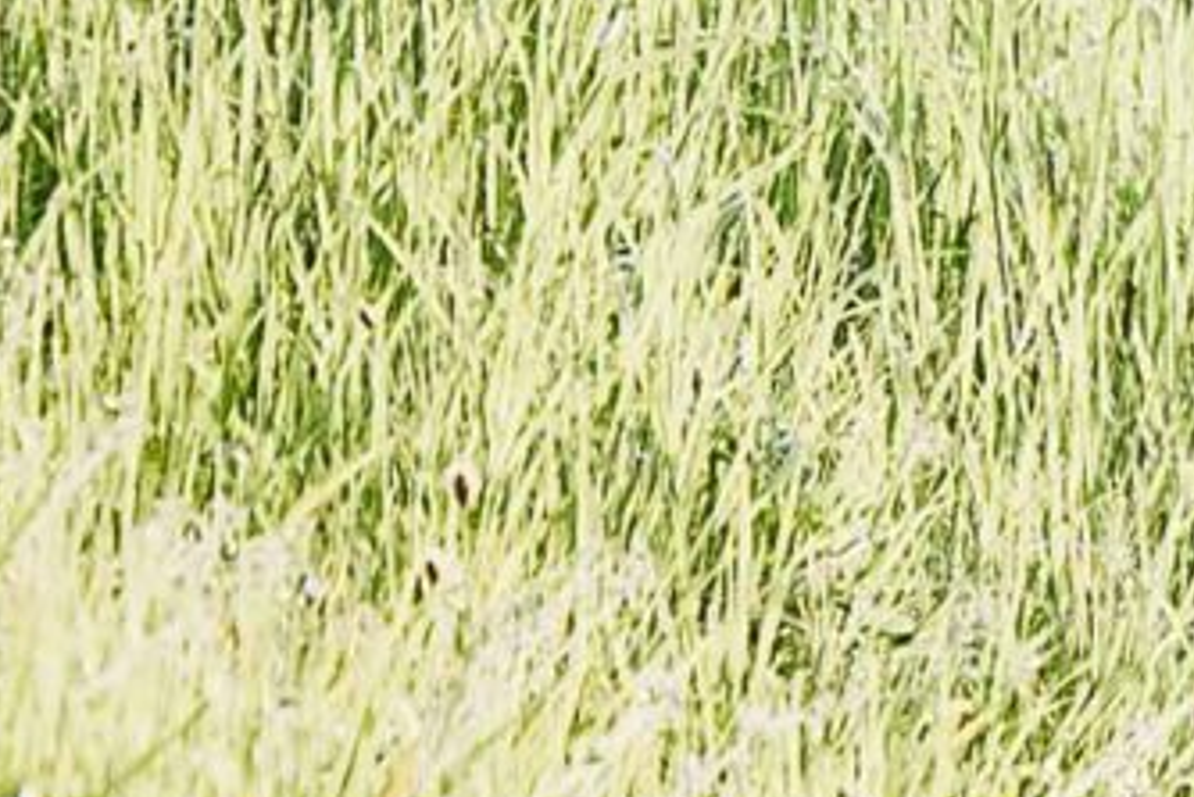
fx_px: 76246
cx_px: 4250
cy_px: -445
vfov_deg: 0.6
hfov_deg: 0.9
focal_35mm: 2298
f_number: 2.8
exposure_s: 1/1600
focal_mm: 200
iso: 500
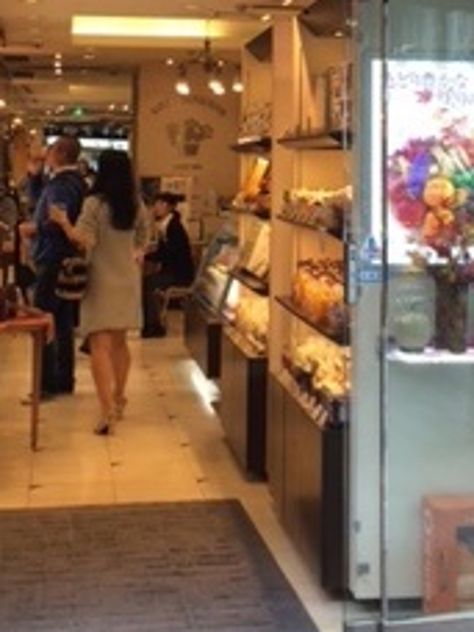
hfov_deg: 21.0
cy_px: 65
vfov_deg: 26.8
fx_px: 1278
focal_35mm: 70
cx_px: 279
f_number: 2.2
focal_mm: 4.12
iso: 50
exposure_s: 1/60
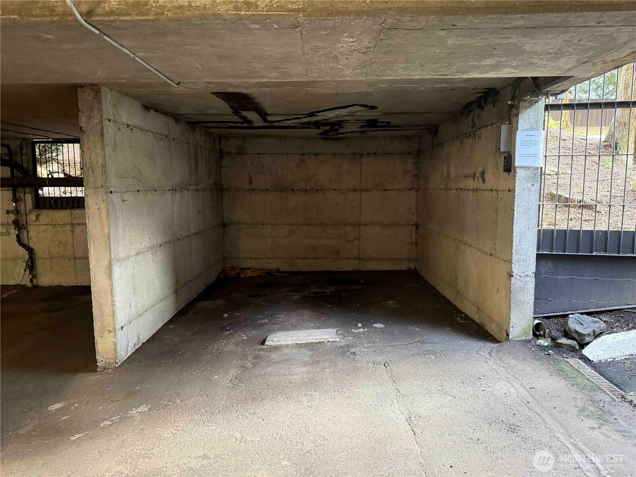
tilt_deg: -7.7
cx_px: 318
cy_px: 238
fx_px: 441
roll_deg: +0.1
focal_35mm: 24
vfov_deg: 56.8
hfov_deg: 71.6
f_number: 1.78
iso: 640
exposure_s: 1/60
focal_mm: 6.76
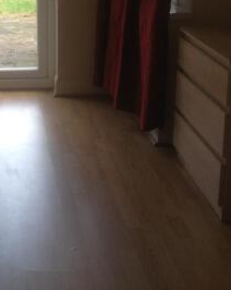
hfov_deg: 19.1
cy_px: 59
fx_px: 642
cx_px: -56
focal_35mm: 75
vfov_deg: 25.0
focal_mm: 4.28
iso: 50
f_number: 2.4
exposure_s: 1/60
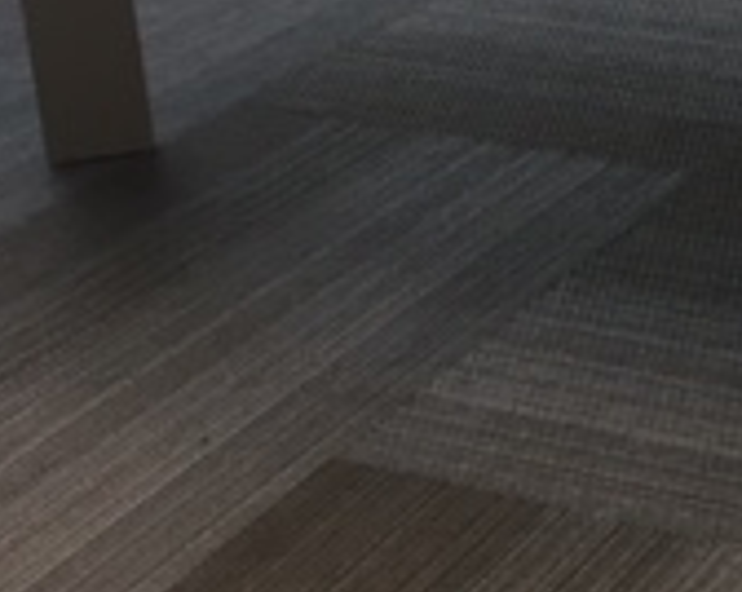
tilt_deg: -17.6
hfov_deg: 16.8
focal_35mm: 108
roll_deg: +0.9
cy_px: -40
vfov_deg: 14.0
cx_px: 958
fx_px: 2369
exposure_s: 1/30
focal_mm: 4.15
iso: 80
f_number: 2.2
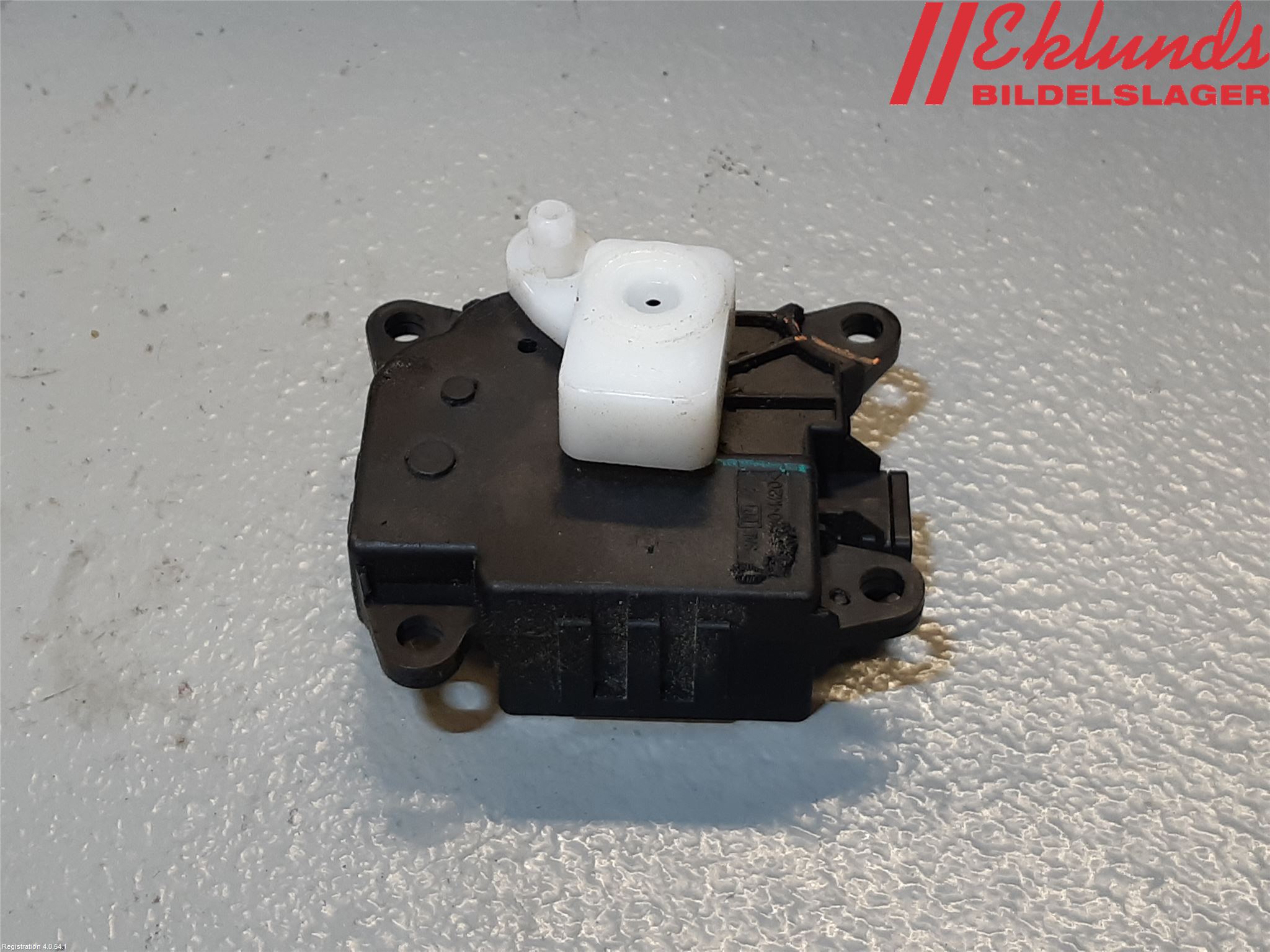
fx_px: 954
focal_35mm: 26
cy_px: 476
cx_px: 635
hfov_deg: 67.3
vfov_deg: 53.1
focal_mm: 3.93
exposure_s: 1/100
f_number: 1.7
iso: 80
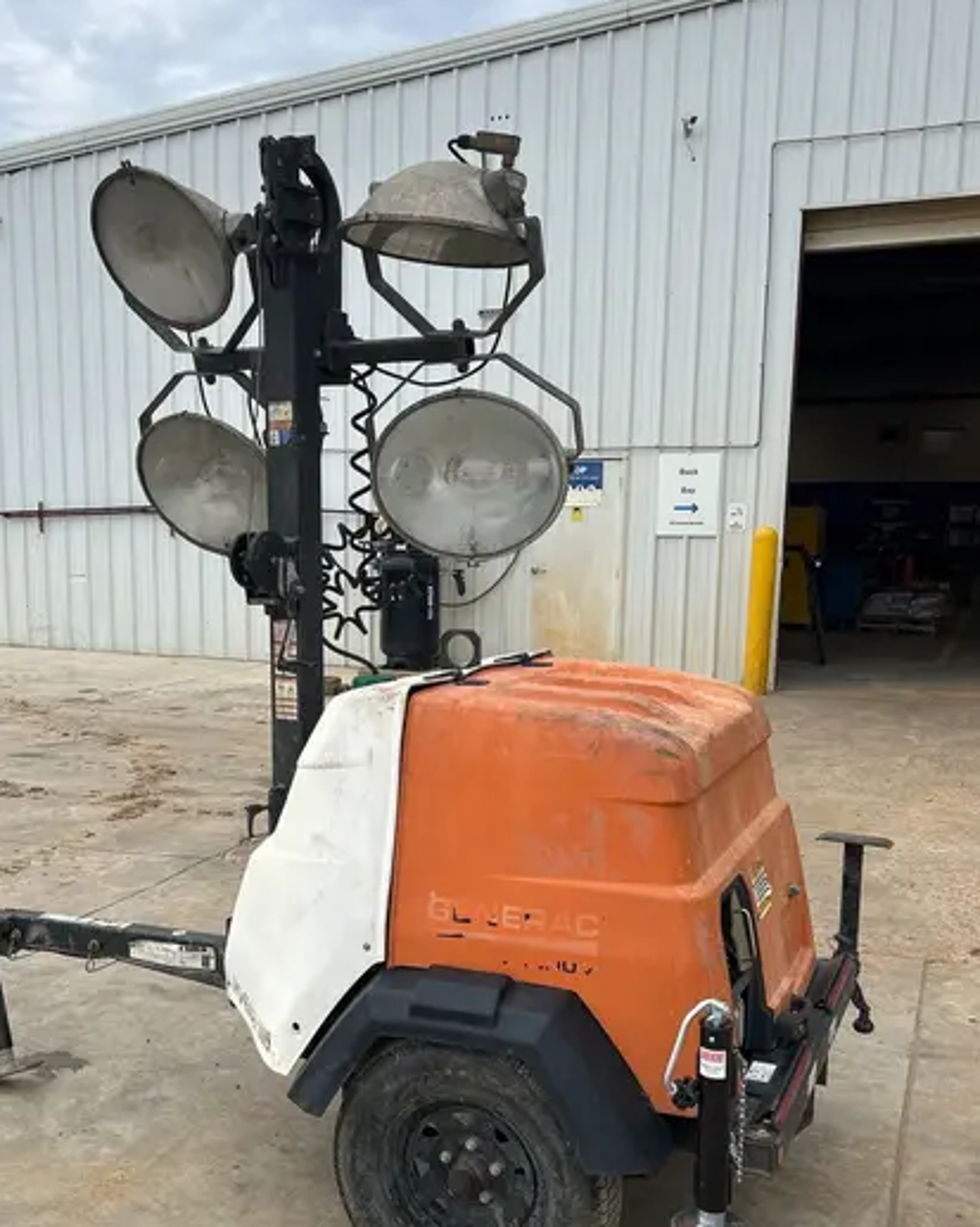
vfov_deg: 50.0
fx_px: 1306
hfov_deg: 41.0
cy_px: 730
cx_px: 418
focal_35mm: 36
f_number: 1.5
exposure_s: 1/1295
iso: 50
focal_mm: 5.7
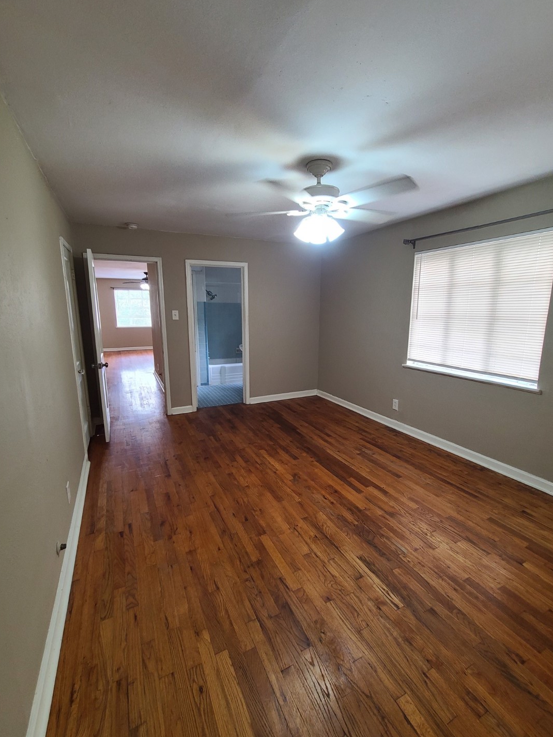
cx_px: 282
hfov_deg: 85.7
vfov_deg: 102.0
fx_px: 298
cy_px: 364
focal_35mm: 14
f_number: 2.2
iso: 200
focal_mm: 2.2
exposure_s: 1/60
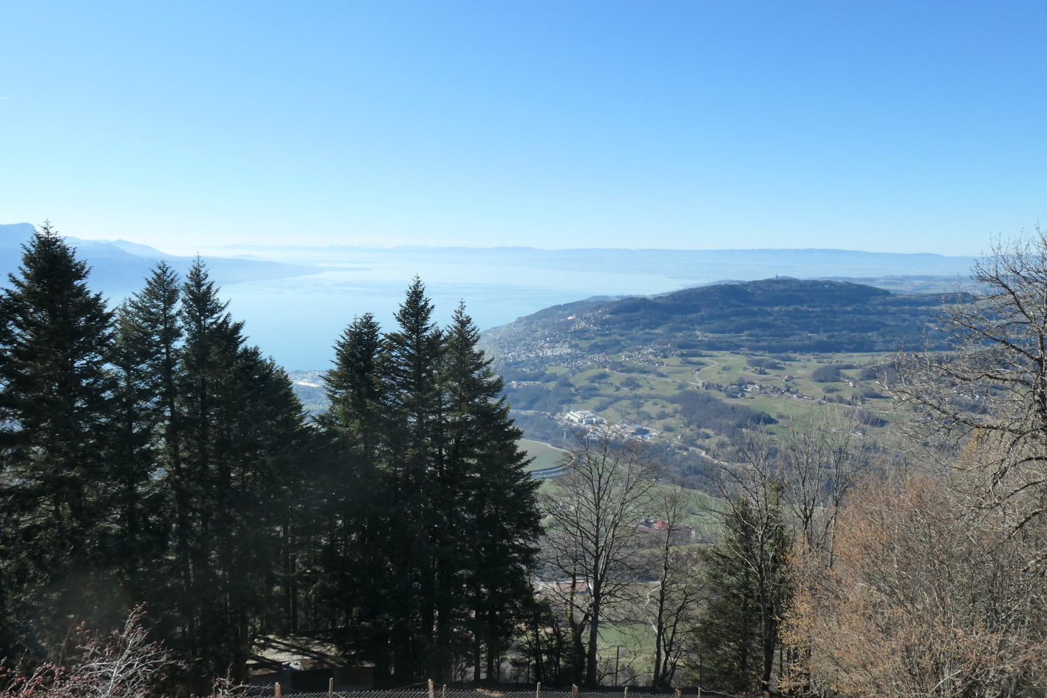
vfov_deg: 49.6
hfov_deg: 69.4
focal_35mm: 26
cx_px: 524
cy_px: 349
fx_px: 756
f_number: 5
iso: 200
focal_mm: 9.3
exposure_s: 1/800
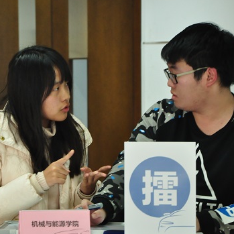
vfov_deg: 7.6
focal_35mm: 230
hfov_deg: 7.6
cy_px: 113
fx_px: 1757
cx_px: 98
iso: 1600
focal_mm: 105
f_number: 5.6
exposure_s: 1/20
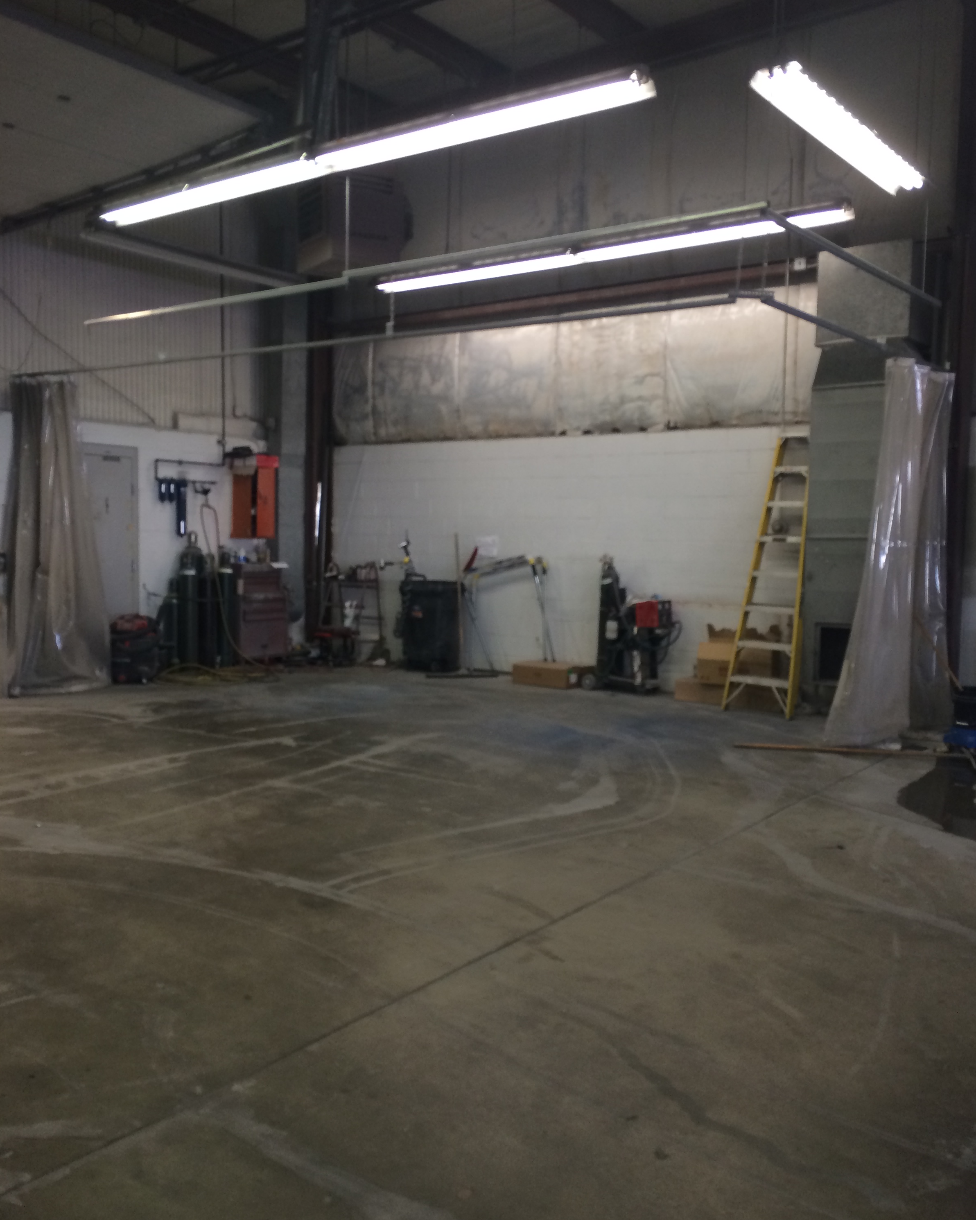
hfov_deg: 47.1
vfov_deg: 57.2
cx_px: 486
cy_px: 603
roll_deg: +0.7
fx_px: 1119
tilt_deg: -3.5
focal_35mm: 31
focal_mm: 4.15
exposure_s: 1/30
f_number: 2.2
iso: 50
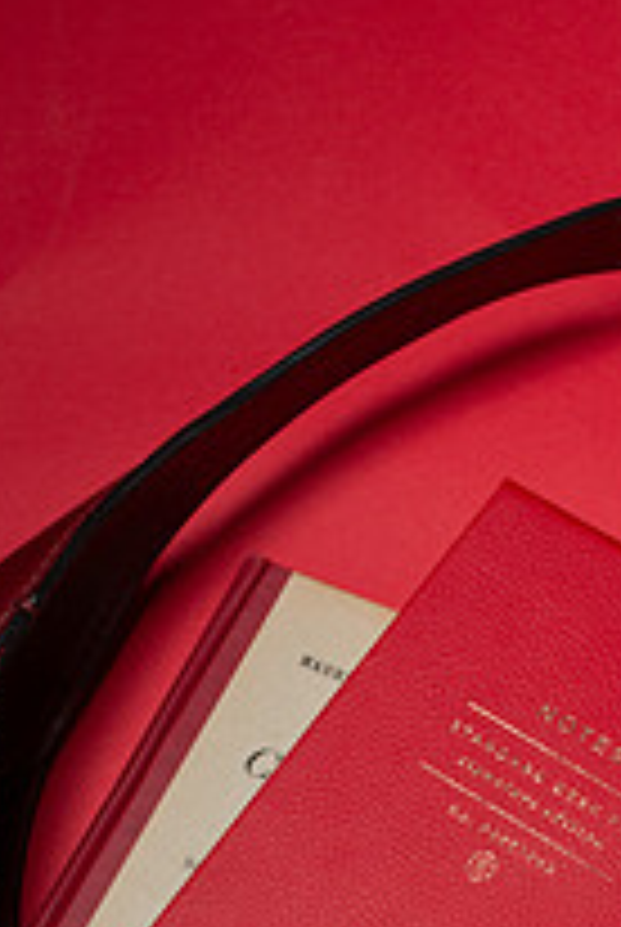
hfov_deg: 12.5
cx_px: 572
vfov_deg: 18.5
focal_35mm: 109
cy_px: 747
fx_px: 2811
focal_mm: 50
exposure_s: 1/250
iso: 200
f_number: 11
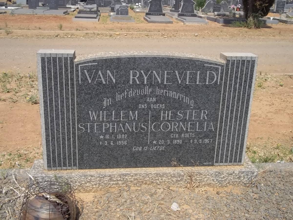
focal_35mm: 40
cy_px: 110
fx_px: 339
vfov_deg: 36.0
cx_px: 146
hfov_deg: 46.8
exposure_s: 1/320
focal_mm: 7.1
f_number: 6.3
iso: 80
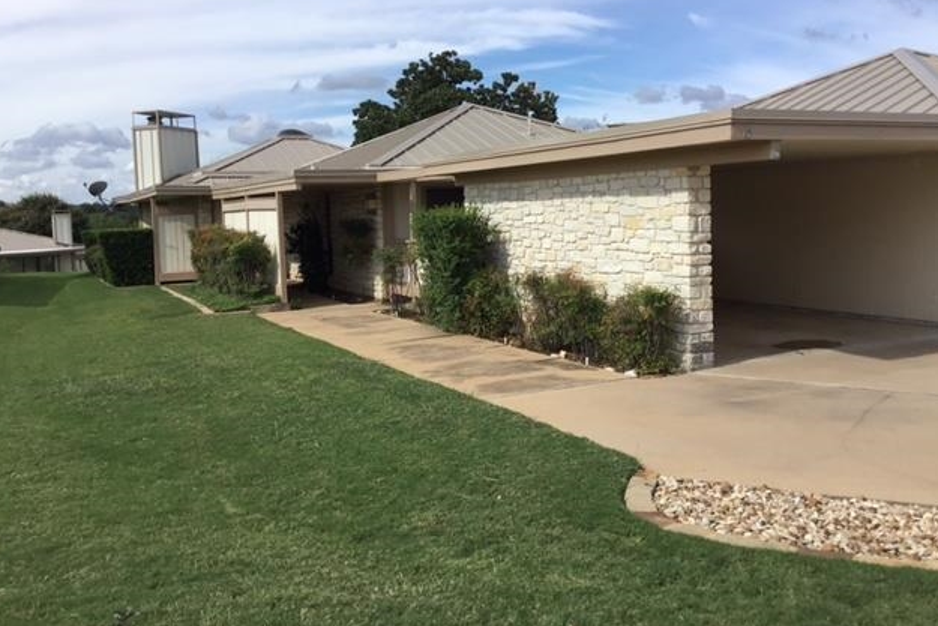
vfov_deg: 39.9
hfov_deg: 57.2
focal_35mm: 33
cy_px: 272
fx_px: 860
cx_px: 467
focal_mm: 3.3
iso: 25
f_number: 2.4
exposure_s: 1/1404
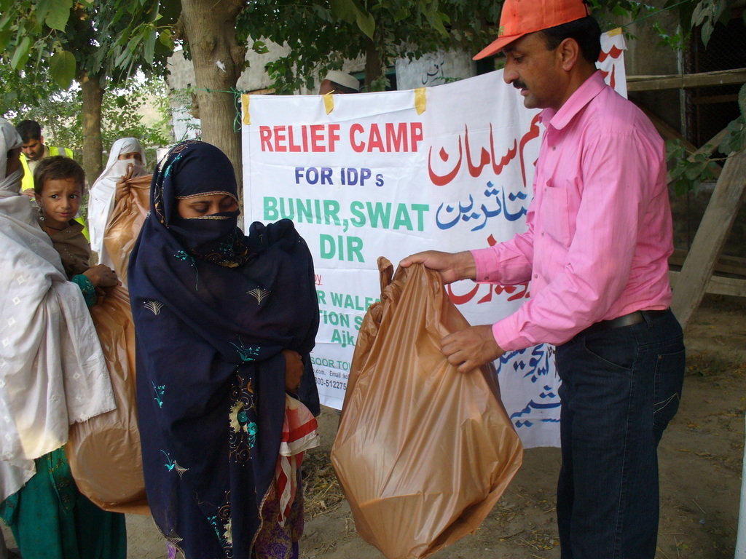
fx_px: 797
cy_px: 280
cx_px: 373
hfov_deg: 50.1
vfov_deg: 38.7
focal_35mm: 37
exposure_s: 1/80
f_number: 2.8
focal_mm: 6.1
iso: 100
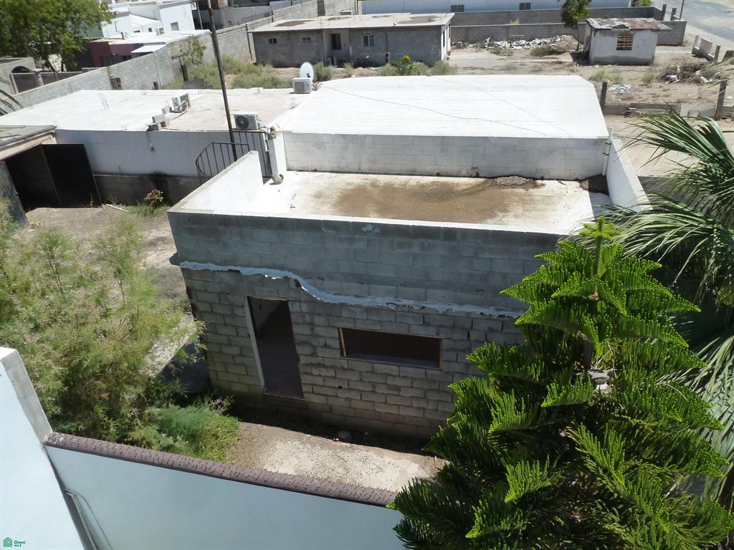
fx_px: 530
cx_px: 367
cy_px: 275
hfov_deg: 69.4
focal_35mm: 25
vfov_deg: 54.9
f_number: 5
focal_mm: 4.1
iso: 125
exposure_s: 1/500
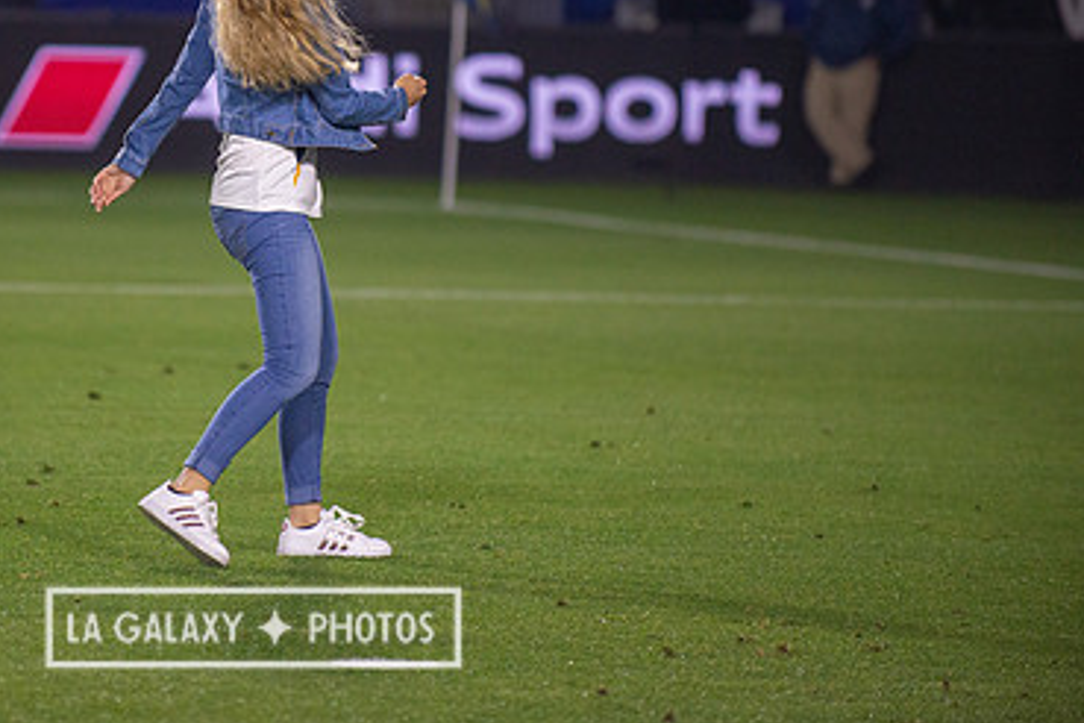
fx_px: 9454
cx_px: 253
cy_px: 187
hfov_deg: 6.6
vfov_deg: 4.4
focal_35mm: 314
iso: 1600
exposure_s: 1/2500
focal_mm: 200
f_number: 2.8
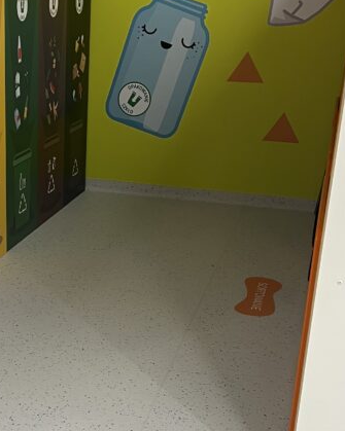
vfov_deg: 30.4
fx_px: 792
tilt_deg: -20.7
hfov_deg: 24.1
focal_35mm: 62
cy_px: 266
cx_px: 51
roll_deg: -1.1
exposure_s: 1/50
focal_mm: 5.7
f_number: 1.5
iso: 64
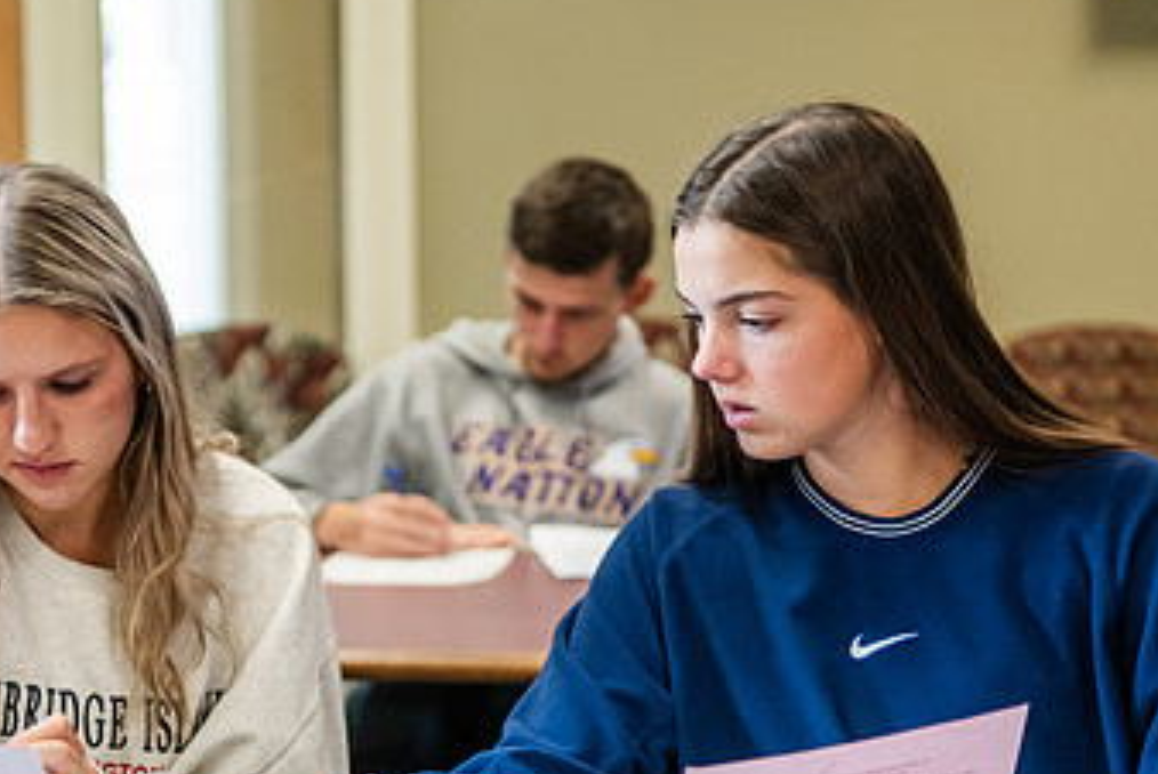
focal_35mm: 120
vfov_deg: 11.4
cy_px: 557
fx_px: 3863
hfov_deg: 17.0
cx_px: 322
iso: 2000
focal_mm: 70
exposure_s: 1/200
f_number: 2.8
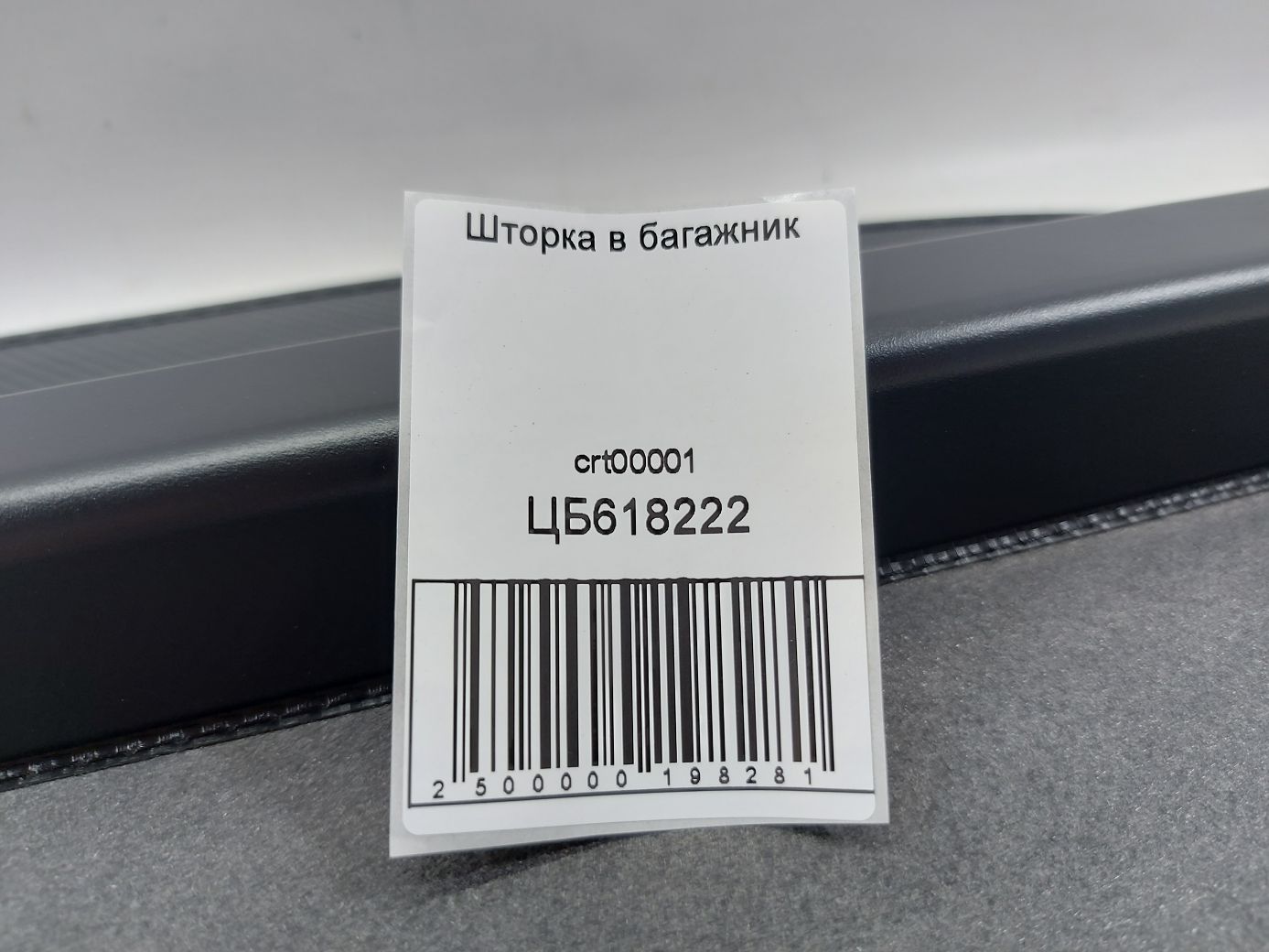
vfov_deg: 56.8
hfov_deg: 71.6
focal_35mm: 24
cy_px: 476
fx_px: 880
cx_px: 634
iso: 80
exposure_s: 1/50
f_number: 1.8
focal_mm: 5.23
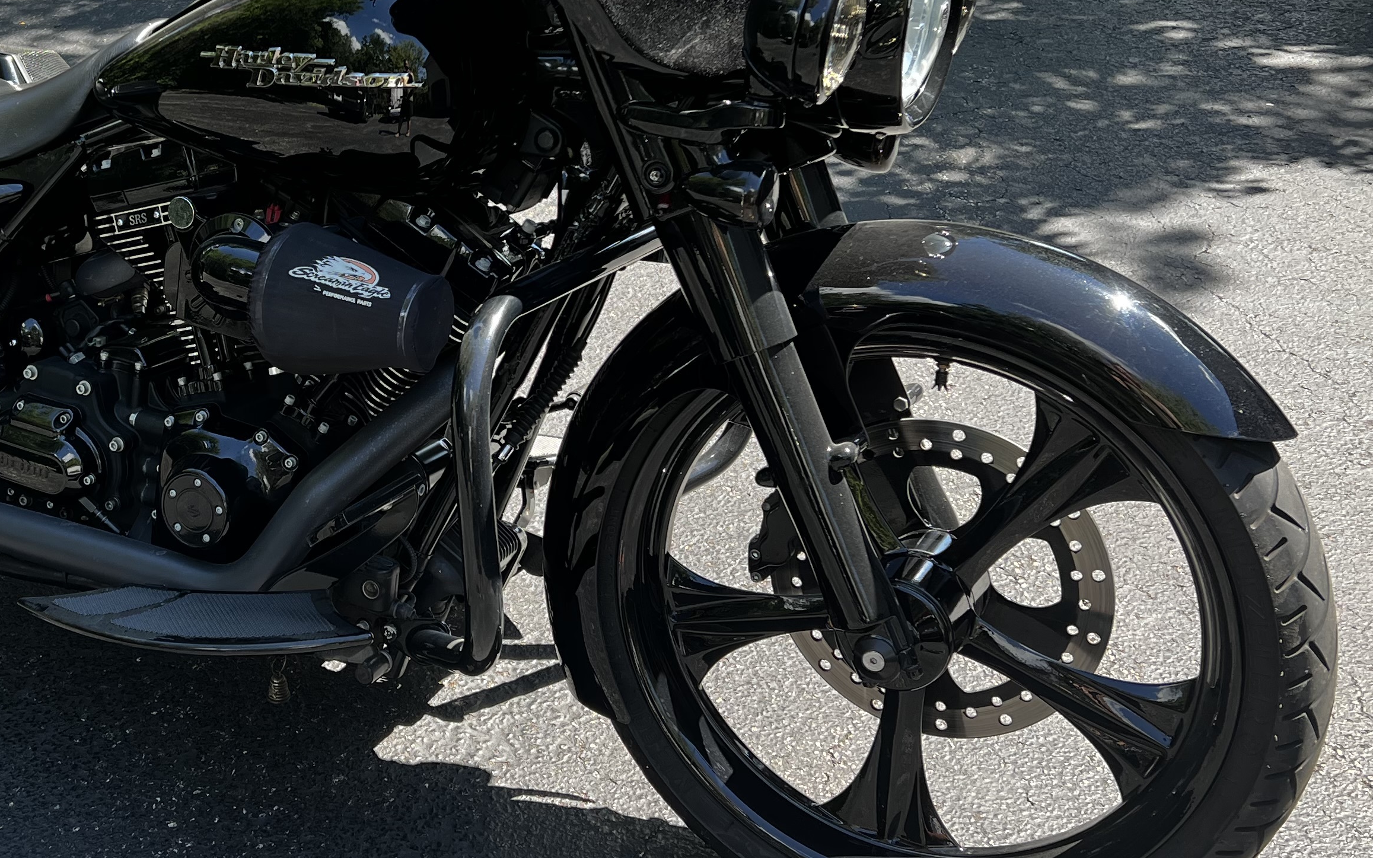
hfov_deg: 40.1
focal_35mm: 48
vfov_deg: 26.7
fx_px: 1796
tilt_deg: -24.2
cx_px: 273
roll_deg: +1.7
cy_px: 285
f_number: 1.5
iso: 50
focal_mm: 5.7
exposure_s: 1/497
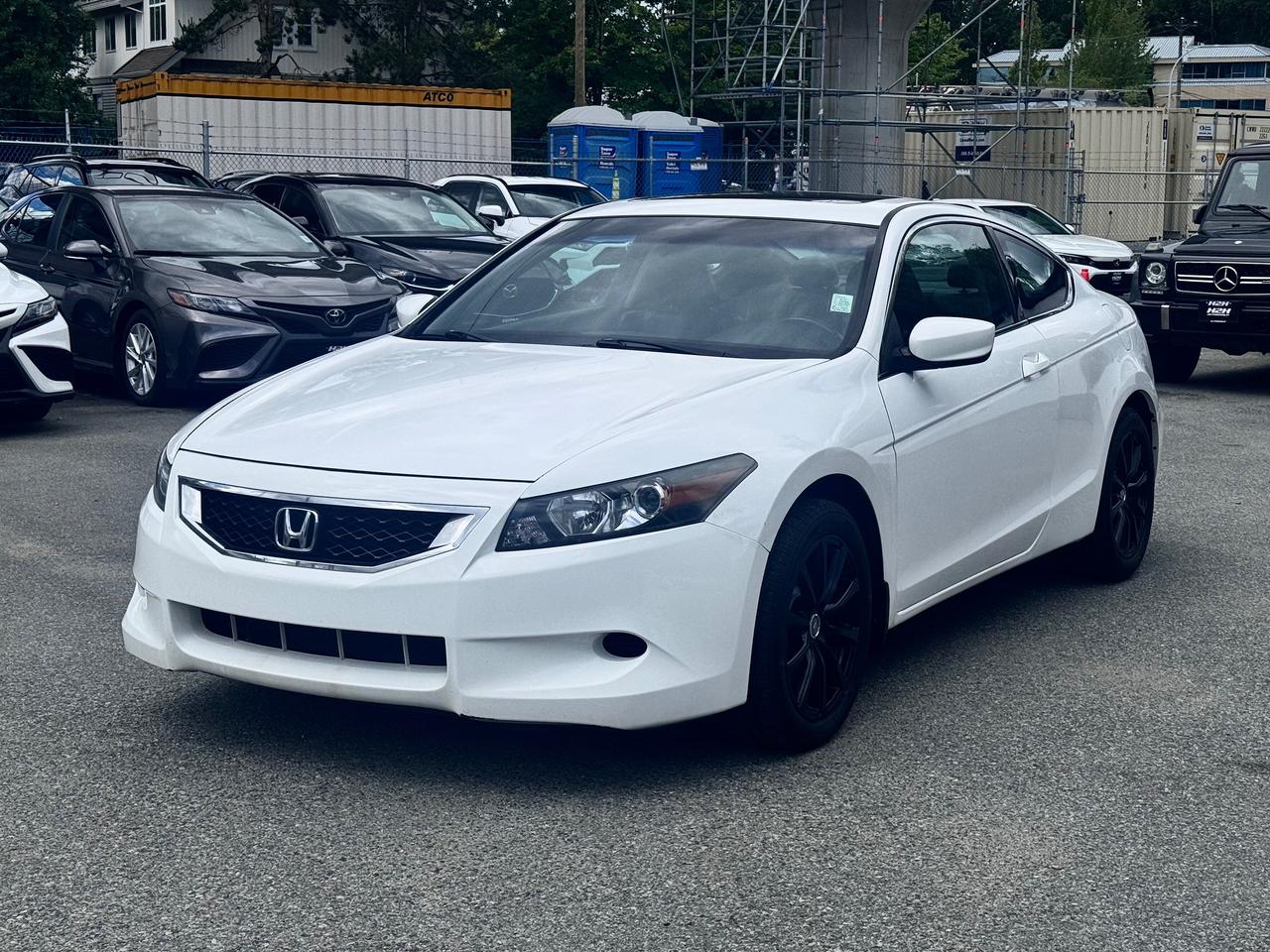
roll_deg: -1.0
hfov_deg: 39.7
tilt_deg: -6.9
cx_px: 635
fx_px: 1761
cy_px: 476
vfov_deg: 30.3
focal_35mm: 48
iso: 64
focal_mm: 6.76
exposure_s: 1/4608
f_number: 1.78
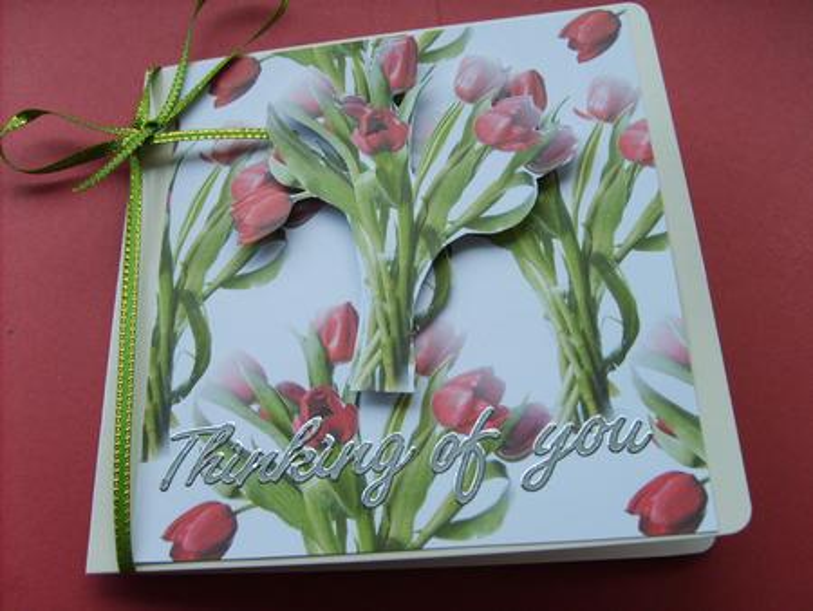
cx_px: 406
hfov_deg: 52.6
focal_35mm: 35
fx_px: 822
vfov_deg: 40.7
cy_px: 306
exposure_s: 1/90
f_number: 2.8
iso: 50
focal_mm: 5.8
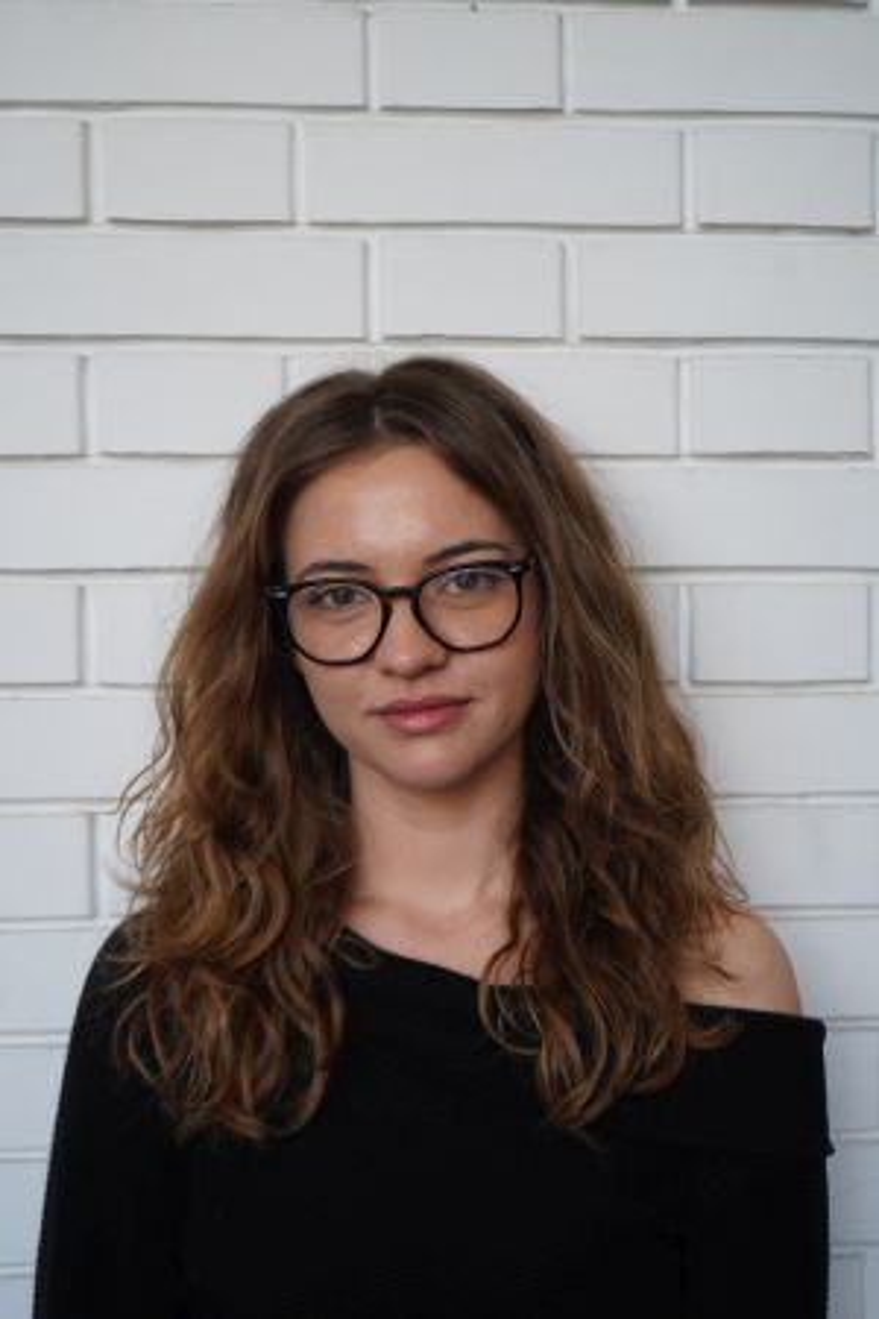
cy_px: 660
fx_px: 1648
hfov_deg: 29.9
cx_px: 440
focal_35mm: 45
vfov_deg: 43.6
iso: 1250
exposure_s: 1/640
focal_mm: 45
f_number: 4.5
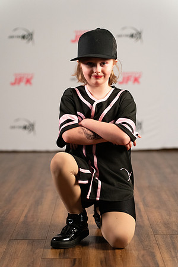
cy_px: 134
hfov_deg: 15.0
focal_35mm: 91
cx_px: 89
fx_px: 675
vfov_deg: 22.4
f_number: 2.8
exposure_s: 1/250
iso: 6400
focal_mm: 91
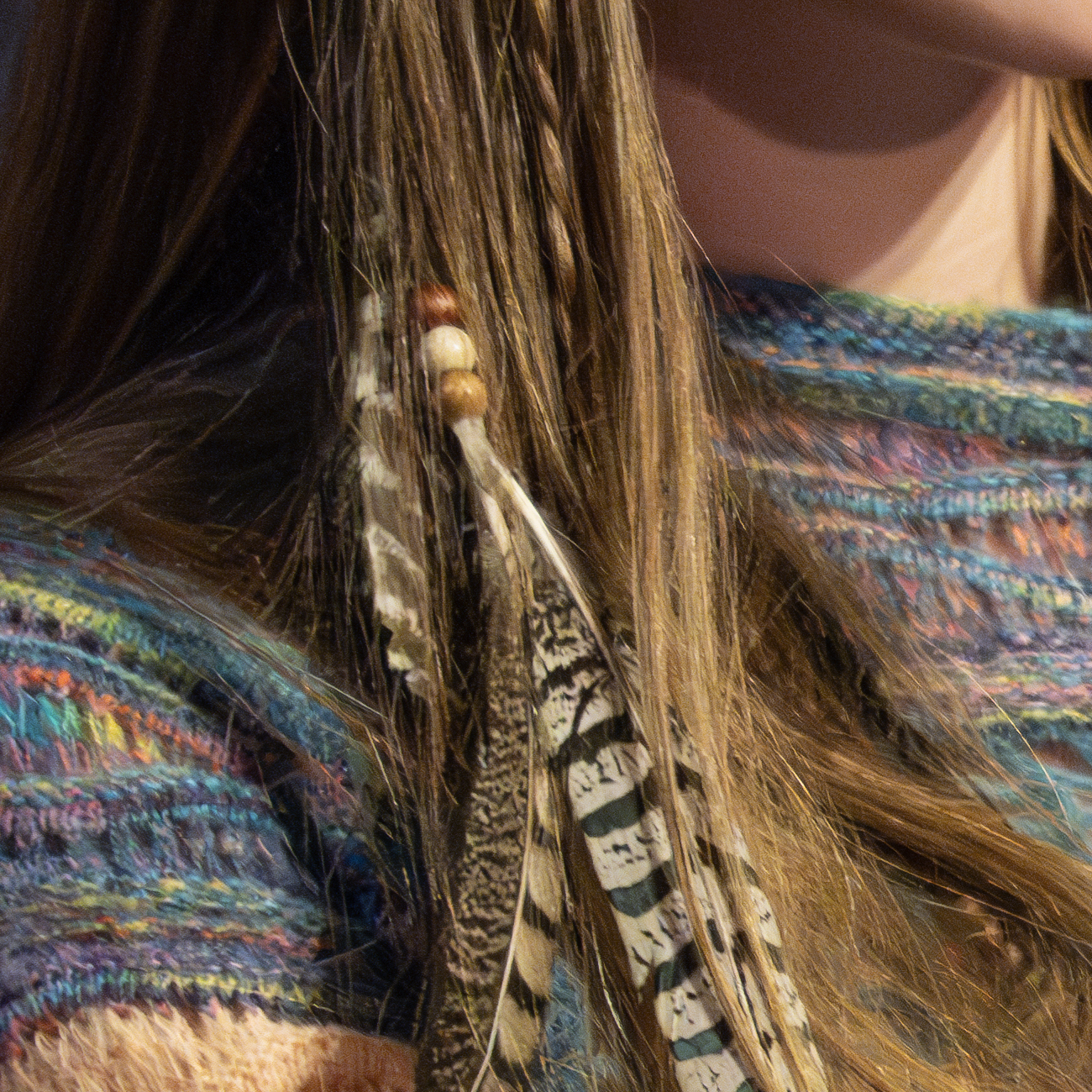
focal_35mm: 1113
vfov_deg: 1.6
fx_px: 39723
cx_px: 1630
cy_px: 826
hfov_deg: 1.6
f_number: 4
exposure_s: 1/200
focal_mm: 197
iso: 16000
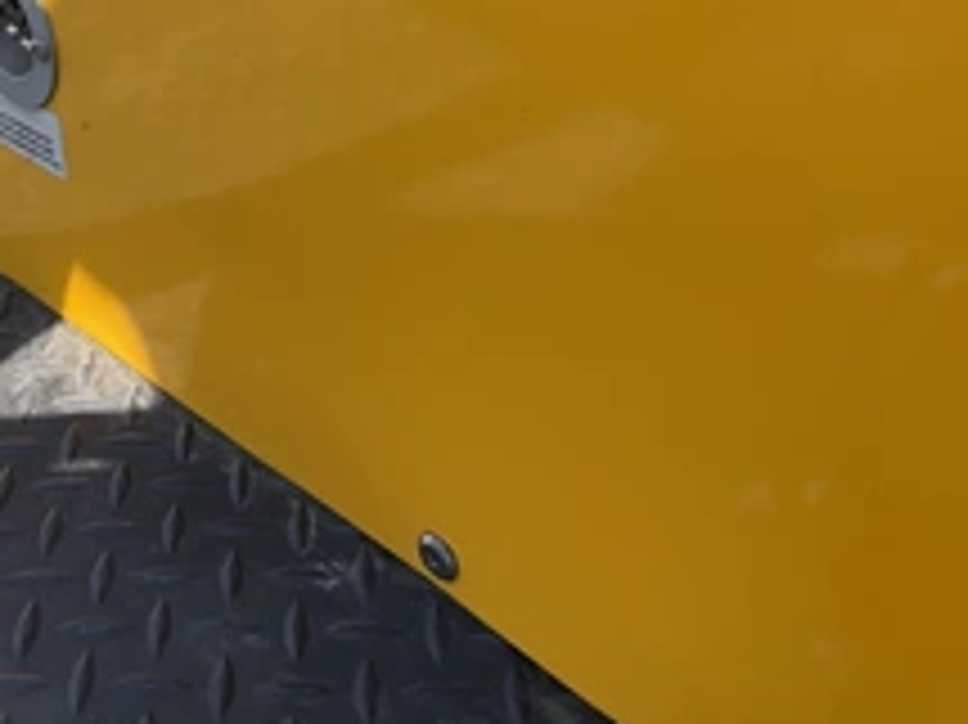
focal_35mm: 54
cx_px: 144
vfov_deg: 26.4
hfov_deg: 34.1
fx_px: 1509
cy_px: 130
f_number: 1.8
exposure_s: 1/657
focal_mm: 3
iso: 25
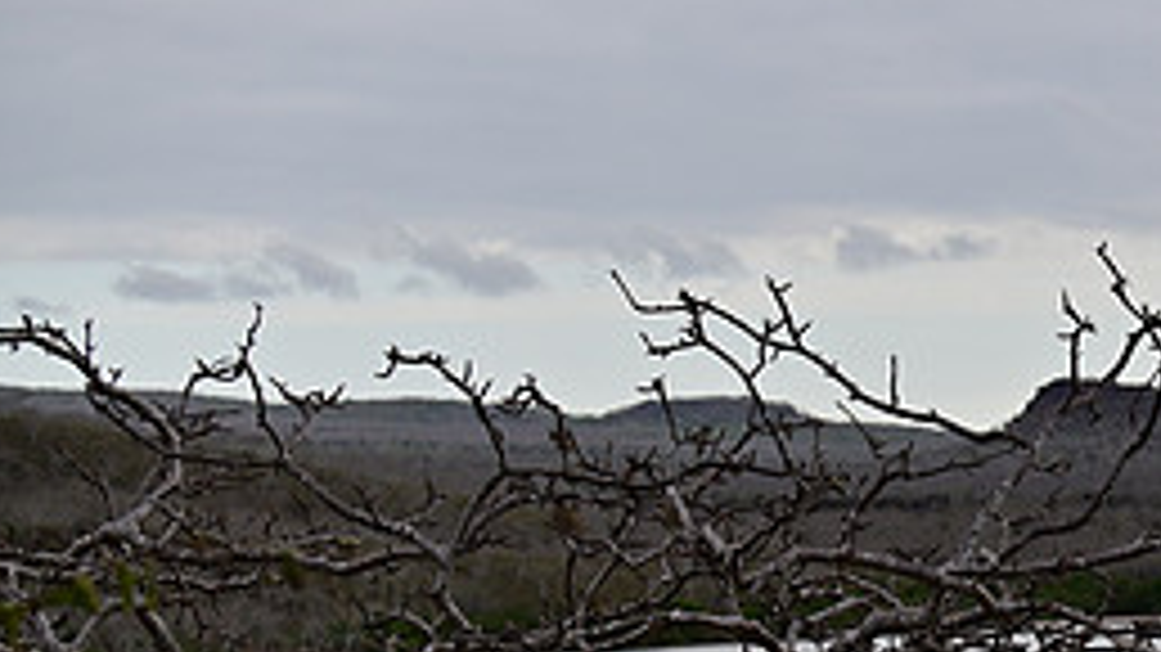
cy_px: 697
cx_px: 1269
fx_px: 4925
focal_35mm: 160
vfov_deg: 7.5
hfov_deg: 13.2
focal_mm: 68
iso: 200
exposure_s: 1/1250
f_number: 5.6
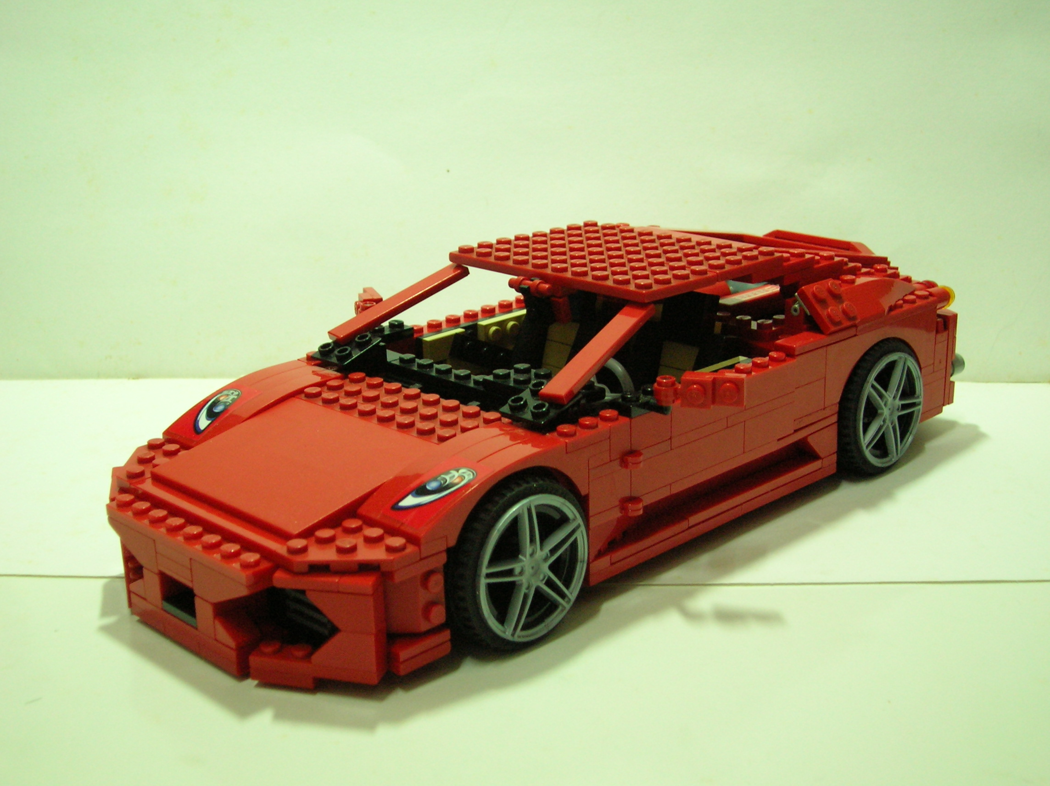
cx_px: 525
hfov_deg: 41.3
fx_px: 1394
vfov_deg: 31.5
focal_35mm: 46
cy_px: 393
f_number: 3.2
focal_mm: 7.7
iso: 144
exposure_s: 1/4.3
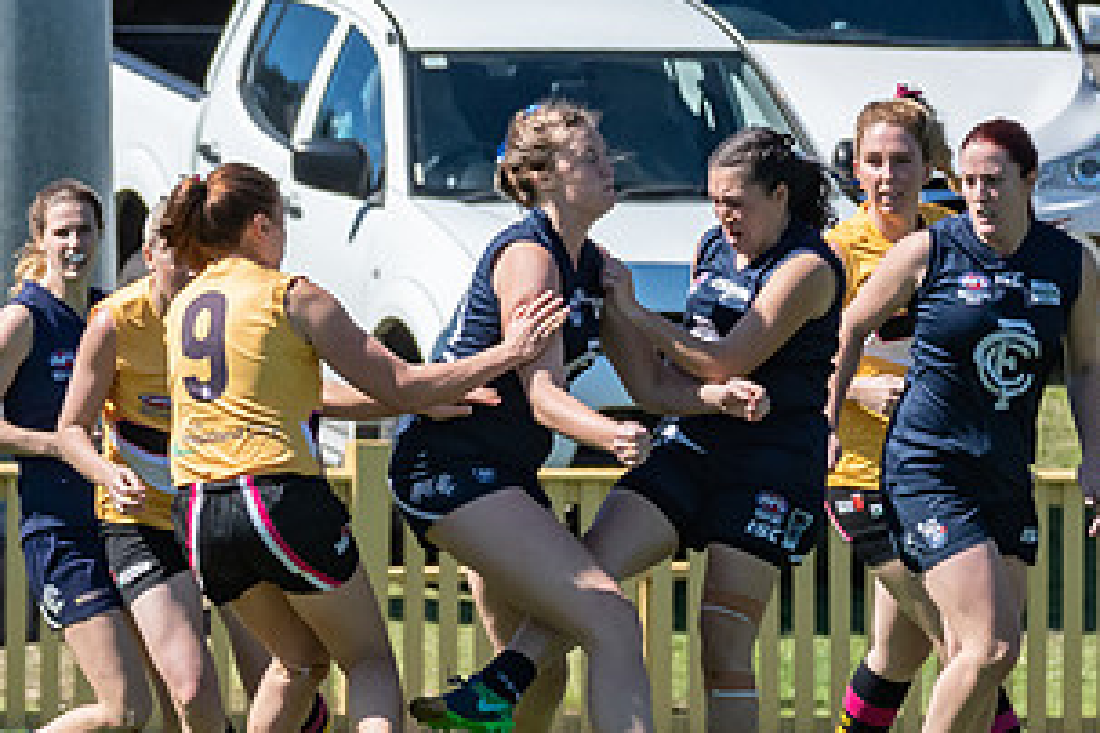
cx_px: 580
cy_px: 383
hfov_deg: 1.4
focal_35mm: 1441
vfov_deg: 1.0
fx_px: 44027
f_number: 10
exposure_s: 1/2000
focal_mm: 320
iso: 800
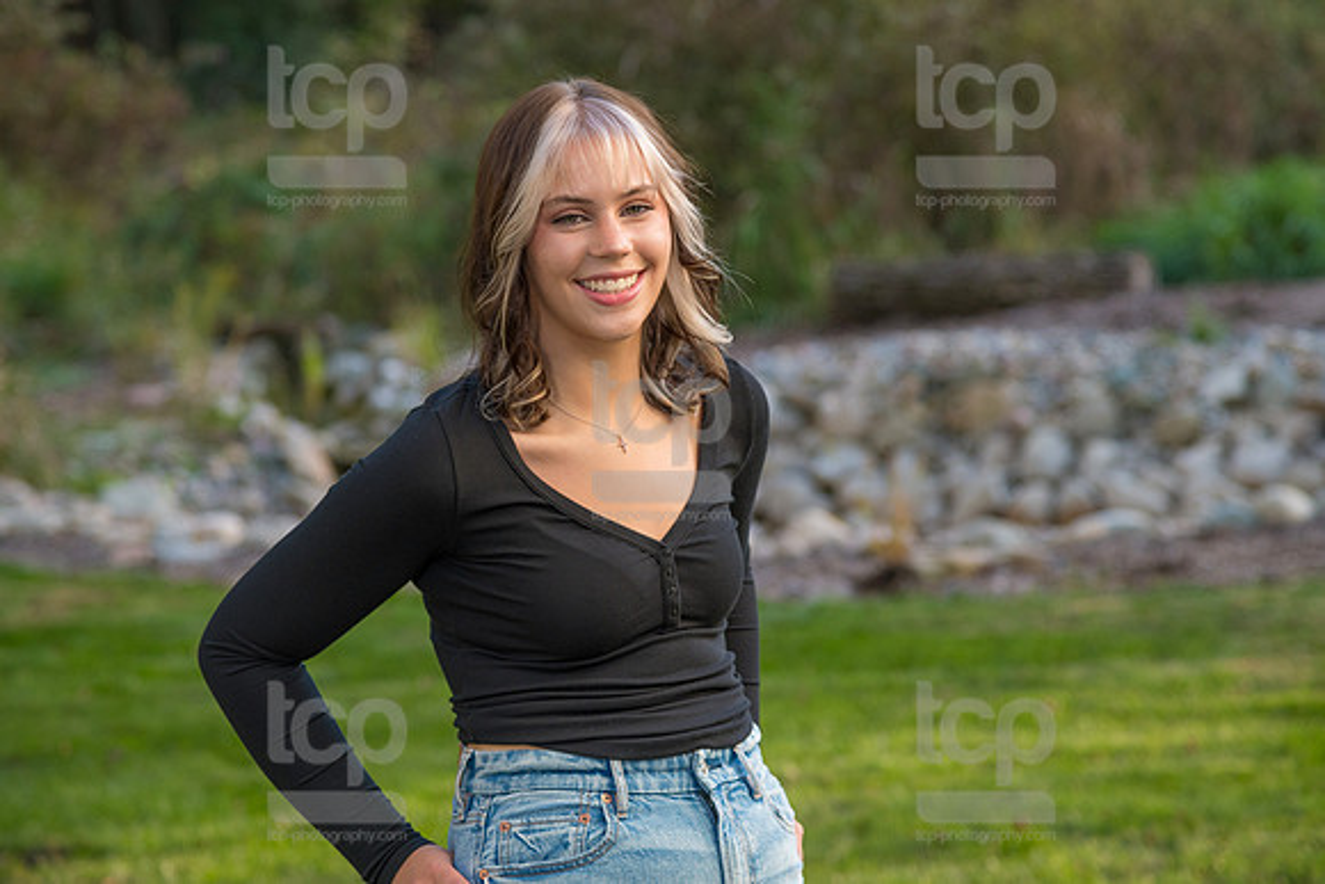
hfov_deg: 15.8
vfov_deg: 10.6
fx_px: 4766
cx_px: 682
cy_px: 391
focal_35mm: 129
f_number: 4.5
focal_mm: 105
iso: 250
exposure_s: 1/250
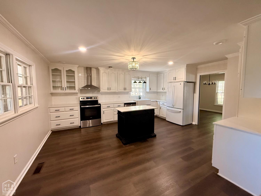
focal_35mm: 14
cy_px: 98
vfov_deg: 85.7
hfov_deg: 102.1
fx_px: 106
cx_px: 130
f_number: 2.2
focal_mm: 2.22
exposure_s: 1/120
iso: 400
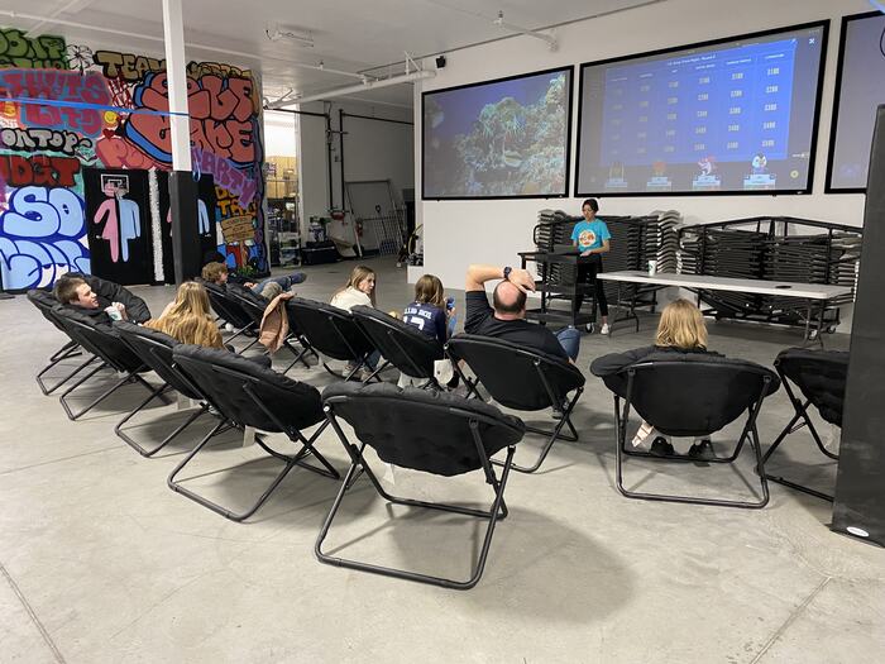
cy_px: 332
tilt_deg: -9.1
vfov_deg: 53.1
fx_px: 665
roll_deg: +0.2
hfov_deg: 67.3
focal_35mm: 26
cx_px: 442
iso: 200
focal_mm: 4.25
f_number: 1.8
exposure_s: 1/60
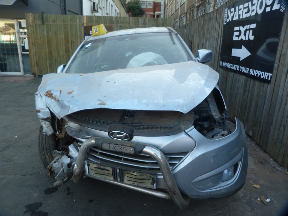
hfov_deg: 69.4
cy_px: 108
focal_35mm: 25
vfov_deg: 54.9
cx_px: 144
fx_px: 208
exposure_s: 1/100
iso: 80
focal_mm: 4.5
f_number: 2.8
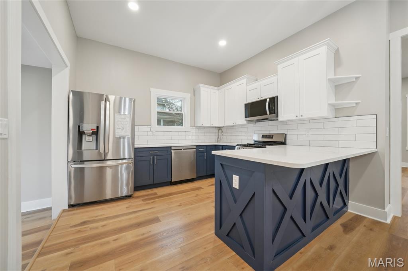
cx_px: 204
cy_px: 136
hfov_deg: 108.4
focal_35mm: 13
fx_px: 147
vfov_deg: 85.3
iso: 400
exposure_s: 1/10
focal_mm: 13
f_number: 8
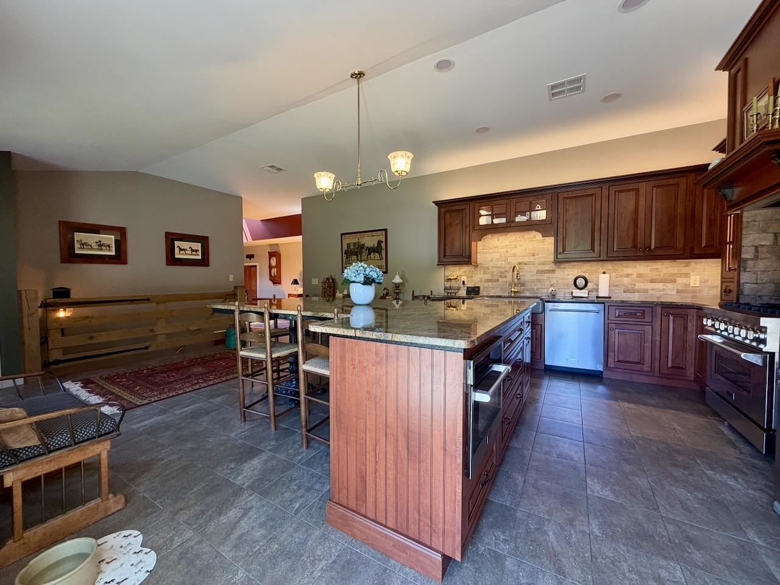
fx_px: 315
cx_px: 390
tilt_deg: -1.8
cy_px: 292
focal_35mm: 14
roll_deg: -0.1
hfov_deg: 102.1
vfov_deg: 85.7
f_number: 2.2
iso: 200
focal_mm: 2.22
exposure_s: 1/60
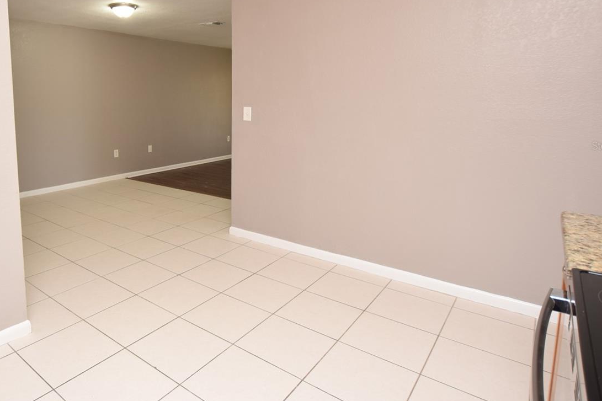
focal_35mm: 22
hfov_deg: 76.1
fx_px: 368
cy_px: 146
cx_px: 200
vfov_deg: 56.4
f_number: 4
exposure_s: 1/60
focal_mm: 10
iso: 320
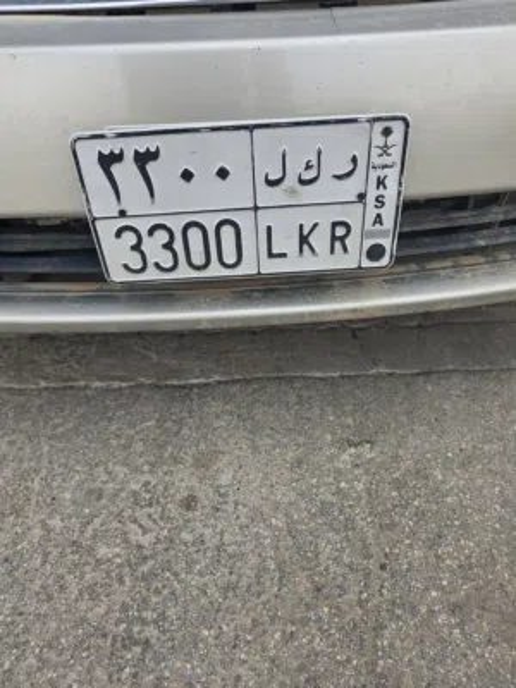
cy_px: 344
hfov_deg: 58.9
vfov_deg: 73.9
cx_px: 258
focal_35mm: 23
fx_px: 457
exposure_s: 1/359
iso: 40
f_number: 1.7
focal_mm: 6.3
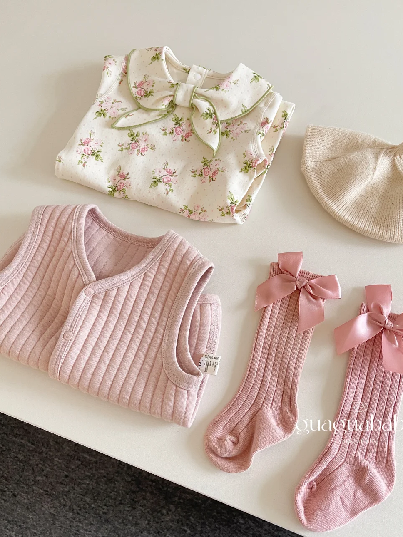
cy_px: 269
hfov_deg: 48.2
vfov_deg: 61.7
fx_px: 450
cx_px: 219
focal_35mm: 29
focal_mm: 5.1
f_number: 1.6
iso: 125
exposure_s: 1/60
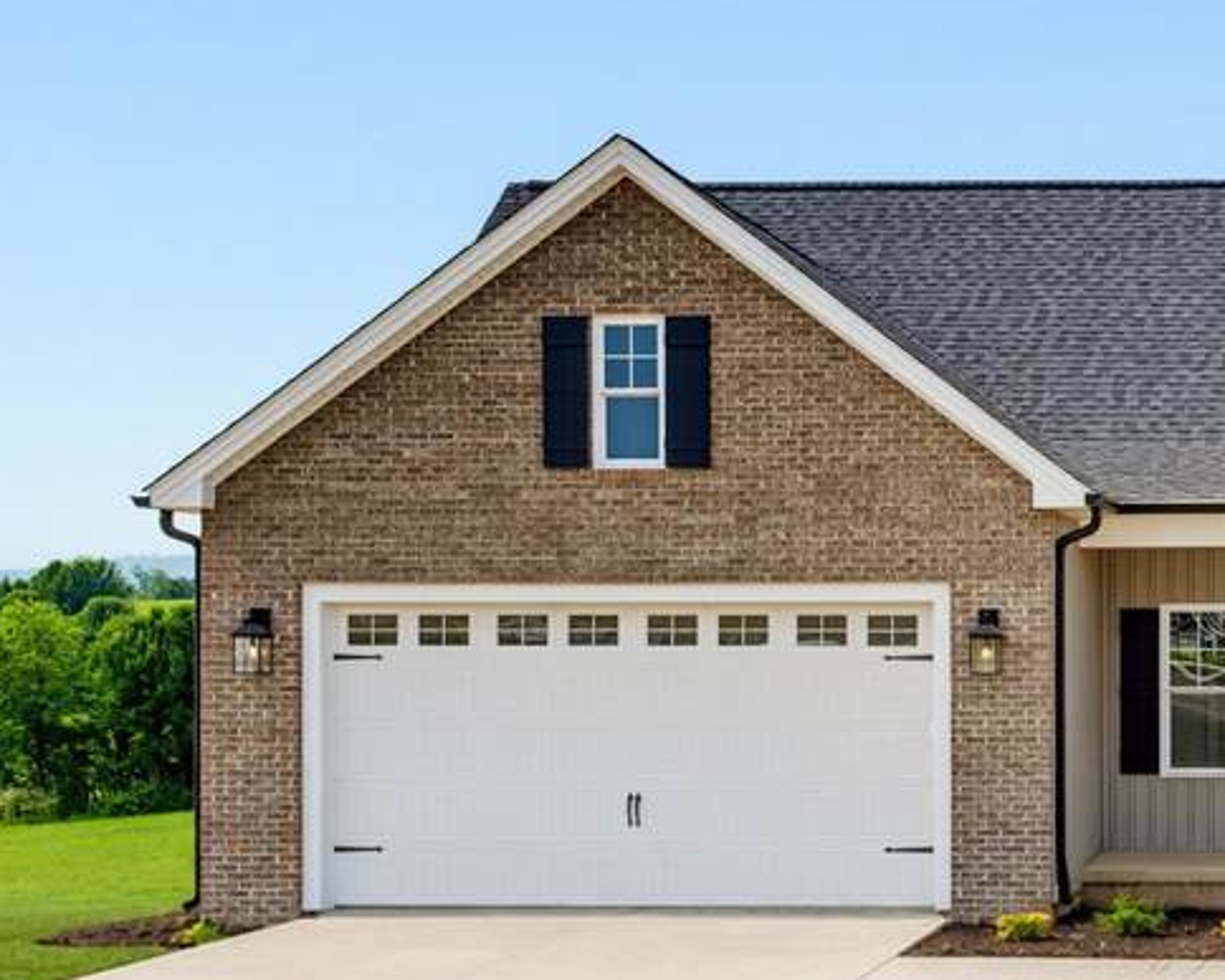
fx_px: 2682
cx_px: 1326
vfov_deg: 20.7
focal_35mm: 74
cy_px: 558
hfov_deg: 24.2
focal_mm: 29.8
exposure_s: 1/200
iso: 400
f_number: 8
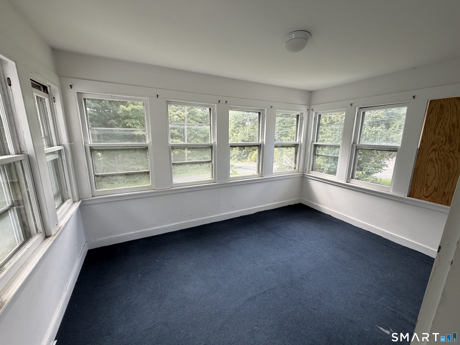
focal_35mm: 14
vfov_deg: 85.7
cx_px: 230
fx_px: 186
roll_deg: -0.5
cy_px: 172
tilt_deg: -11.2
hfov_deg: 102.1
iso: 160
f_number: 2.2
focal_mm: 2.22
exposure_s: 1/121
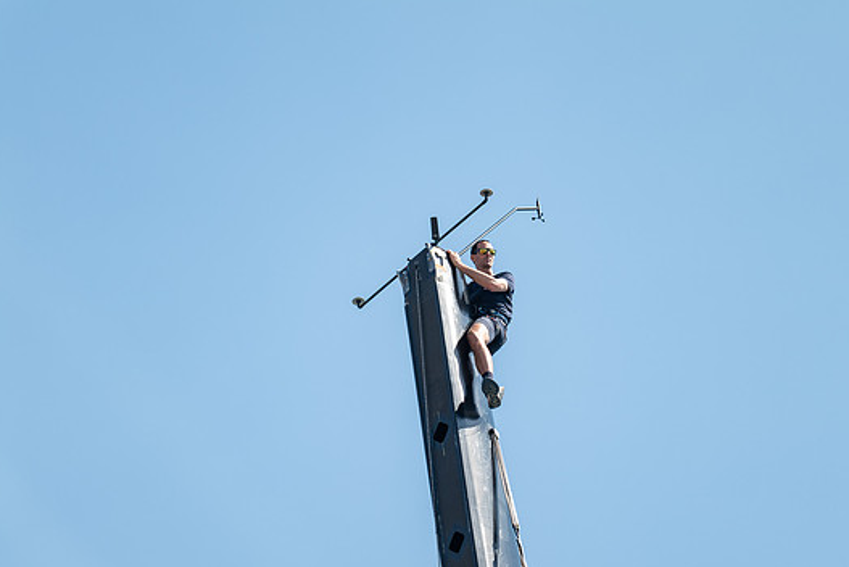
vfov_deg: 6.3
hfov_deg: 9.3
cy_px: 294
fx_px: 5191
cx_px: 456
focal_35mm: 220
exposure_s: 1/2000
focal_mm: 200
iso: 100
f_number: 2.8
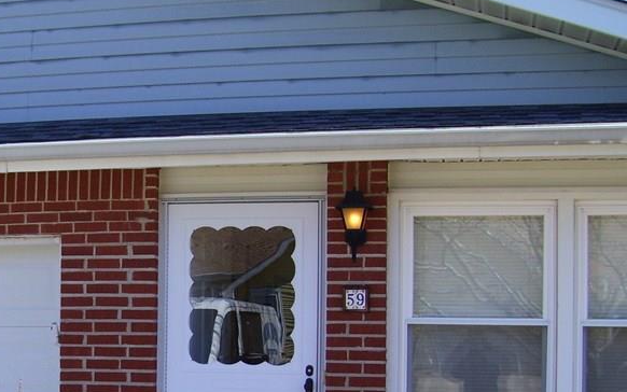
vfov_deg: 18.5
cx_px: 110
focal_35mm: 69
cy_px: 379
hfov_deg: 29.0
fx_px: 1179
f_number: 2.7
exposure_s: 1/750
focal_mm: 6
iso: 80
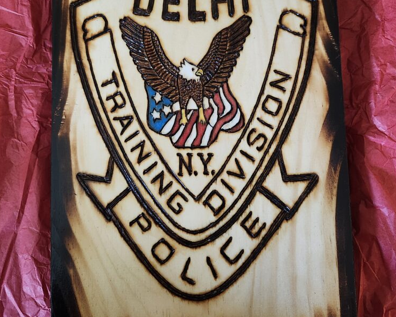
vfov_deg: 46.6
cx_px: 194
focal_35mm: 31
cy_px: 116
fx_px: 363
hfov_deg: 57.2
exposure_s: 1/40
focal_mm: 5.54
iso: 500
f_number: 1.8
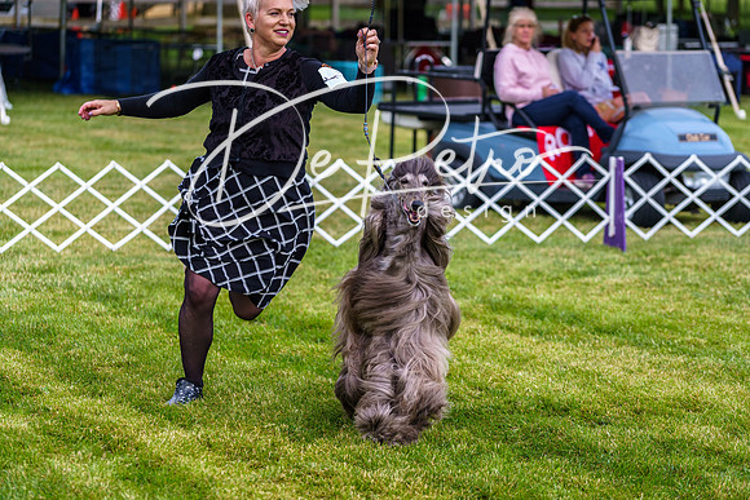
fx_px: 2730
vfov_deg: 10.5
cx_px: 375
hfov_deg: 15.6
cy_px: 250
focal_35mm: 131
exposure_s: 1/500
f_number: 4
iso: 250
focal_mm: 131
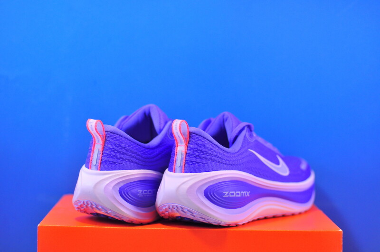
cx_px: 190
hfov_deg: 27.0
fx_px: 791
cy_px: 126
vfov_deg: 18.1
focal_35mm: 75
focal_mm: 50
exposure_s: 1/320
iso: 250
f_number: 2
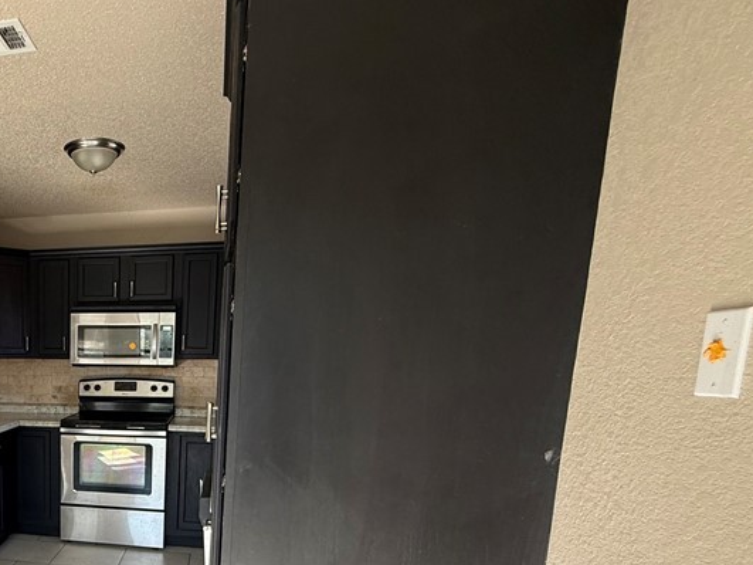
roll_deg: -0.7
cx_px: 68
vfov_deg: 48.4
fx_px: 587
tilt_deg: -9.6
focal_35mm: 27
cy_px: 454
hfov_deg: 56.0
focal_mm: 2.22
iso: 100
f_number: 2.2
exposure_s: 1/99
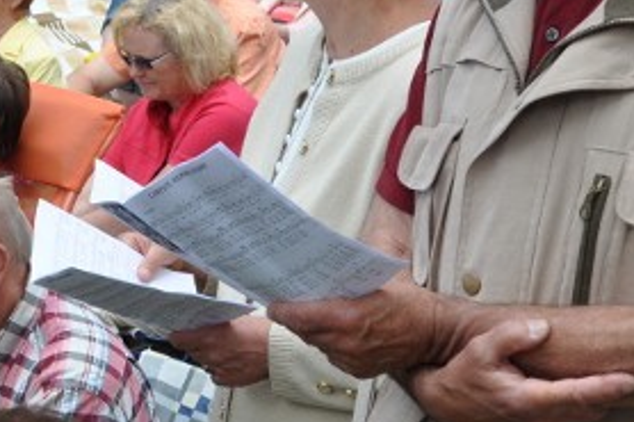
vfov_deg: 9.9
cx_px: -91
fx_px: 2429
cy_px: 92
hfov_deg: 14.5
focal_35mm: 138
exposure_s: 1/320
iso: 400
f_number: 9
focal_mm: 32
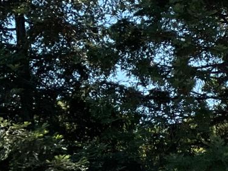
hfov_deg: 14.4
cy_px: 323
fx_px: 764
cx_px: 441
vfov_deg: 11.7
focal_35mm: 116
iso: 16
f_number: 1.8
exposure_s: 1/1098
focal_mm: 3
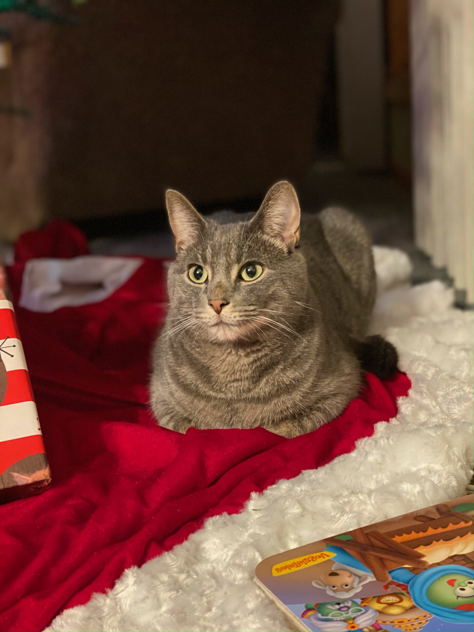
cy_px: 316
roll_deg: +4.6
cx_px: 237
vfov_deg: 36.8
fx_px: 949
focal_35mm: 52
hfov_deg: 28.0
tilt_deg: -11.9
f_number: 2
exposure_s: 1/15
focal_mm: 6
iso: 400
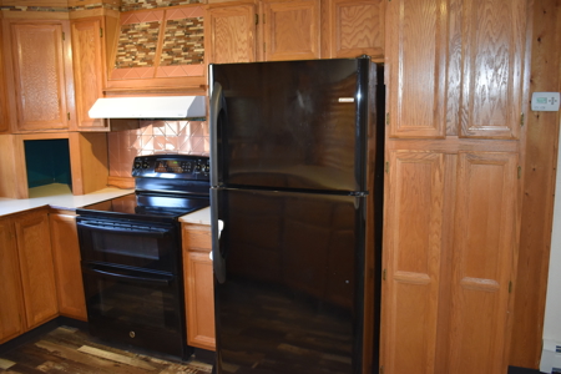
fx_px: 491
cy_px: 187
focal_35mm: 32
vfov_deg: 41.7
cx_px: 280
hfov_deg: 59.5
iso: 1400
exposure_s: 1/60
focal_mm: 21
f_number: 3.8
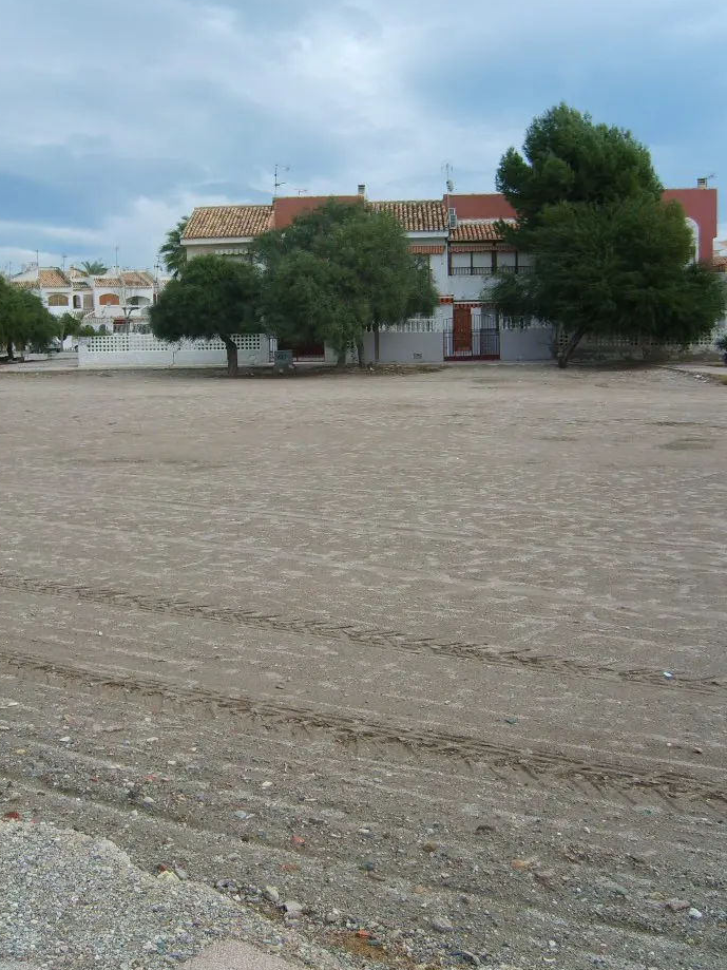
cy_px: 477
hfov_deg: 36.8
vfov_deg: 47.9
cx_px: 356
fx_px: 1092
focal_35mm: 39
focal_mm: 5.8
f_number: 2.8
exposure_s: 1/750
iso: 50
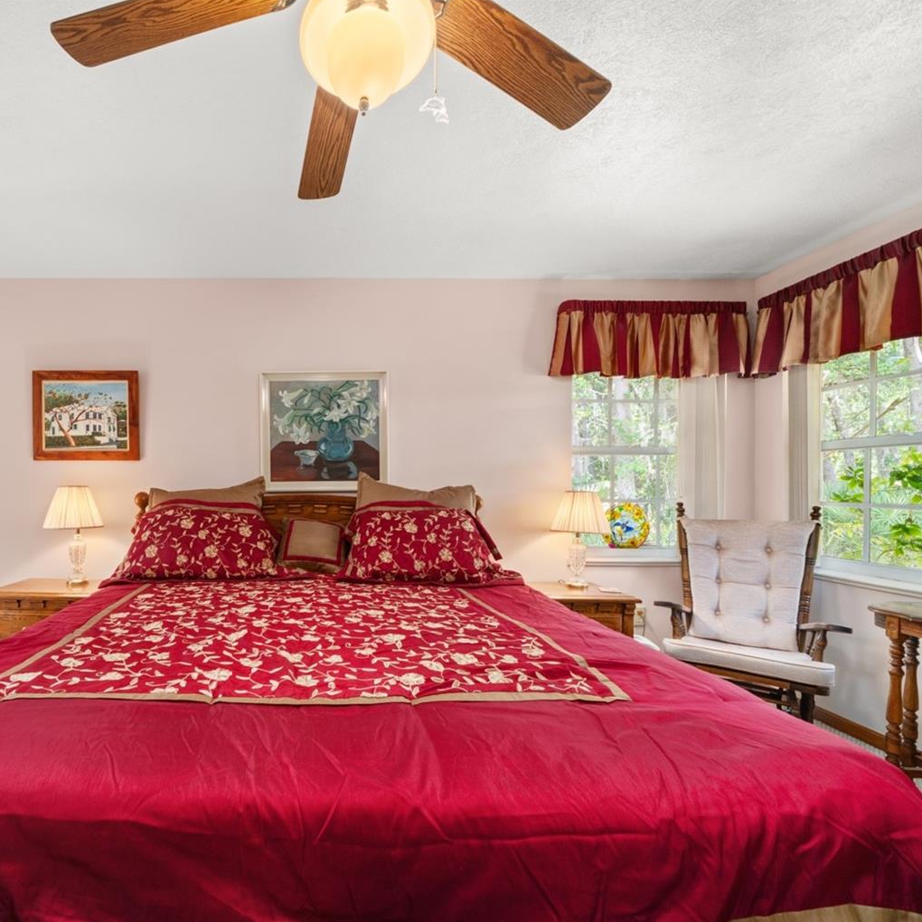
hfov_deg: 84.8
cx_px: 319
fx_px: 482
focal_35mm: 16
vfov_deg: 87.4
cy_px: 476
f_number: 11
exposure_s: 1/1.25
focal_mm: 12
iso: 400
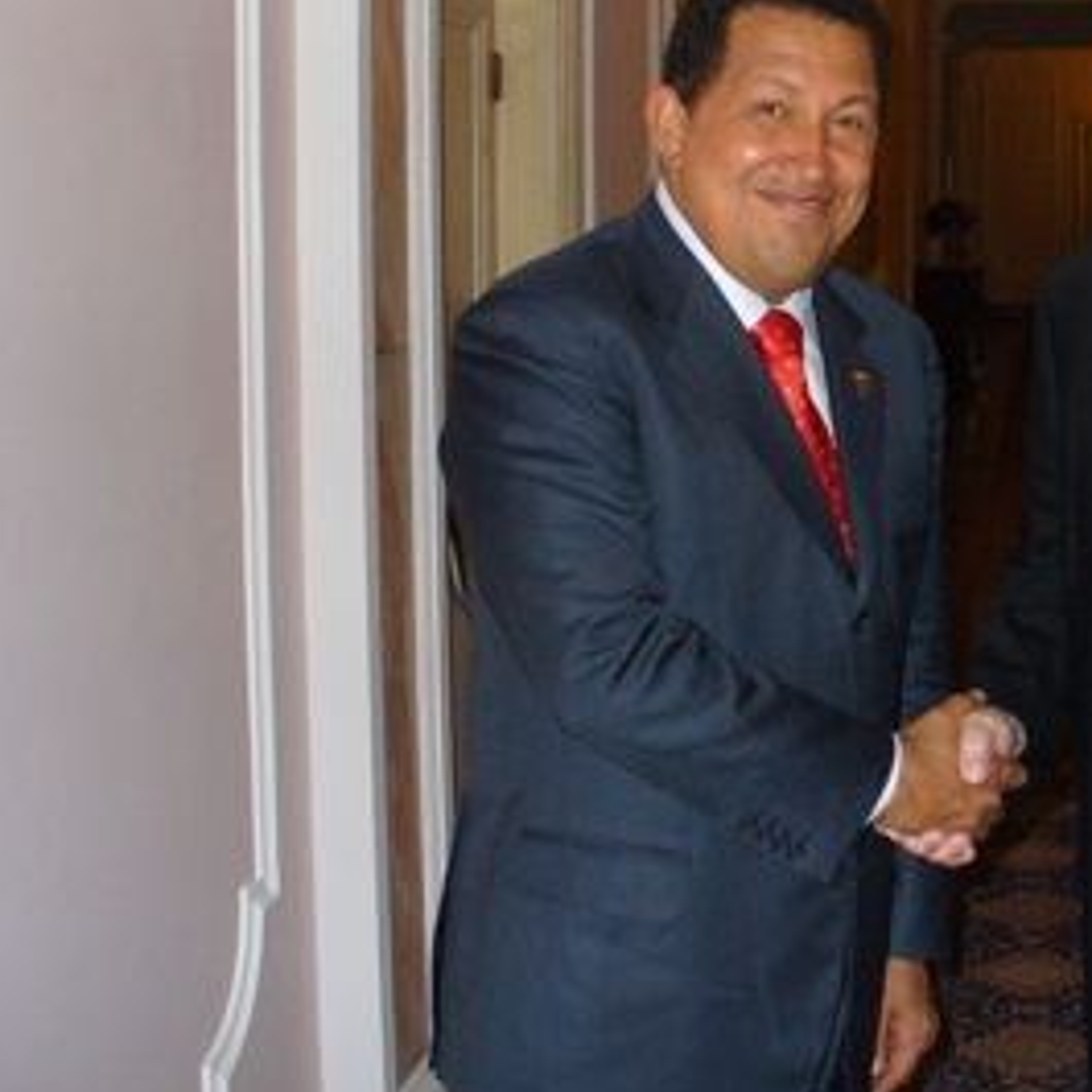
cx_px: 1018
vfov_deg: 24.2
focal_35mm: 71
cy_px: 352
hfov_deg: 23.6
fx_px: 2534
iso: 200
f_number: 2.8
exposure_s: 1/60
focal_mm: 6.1
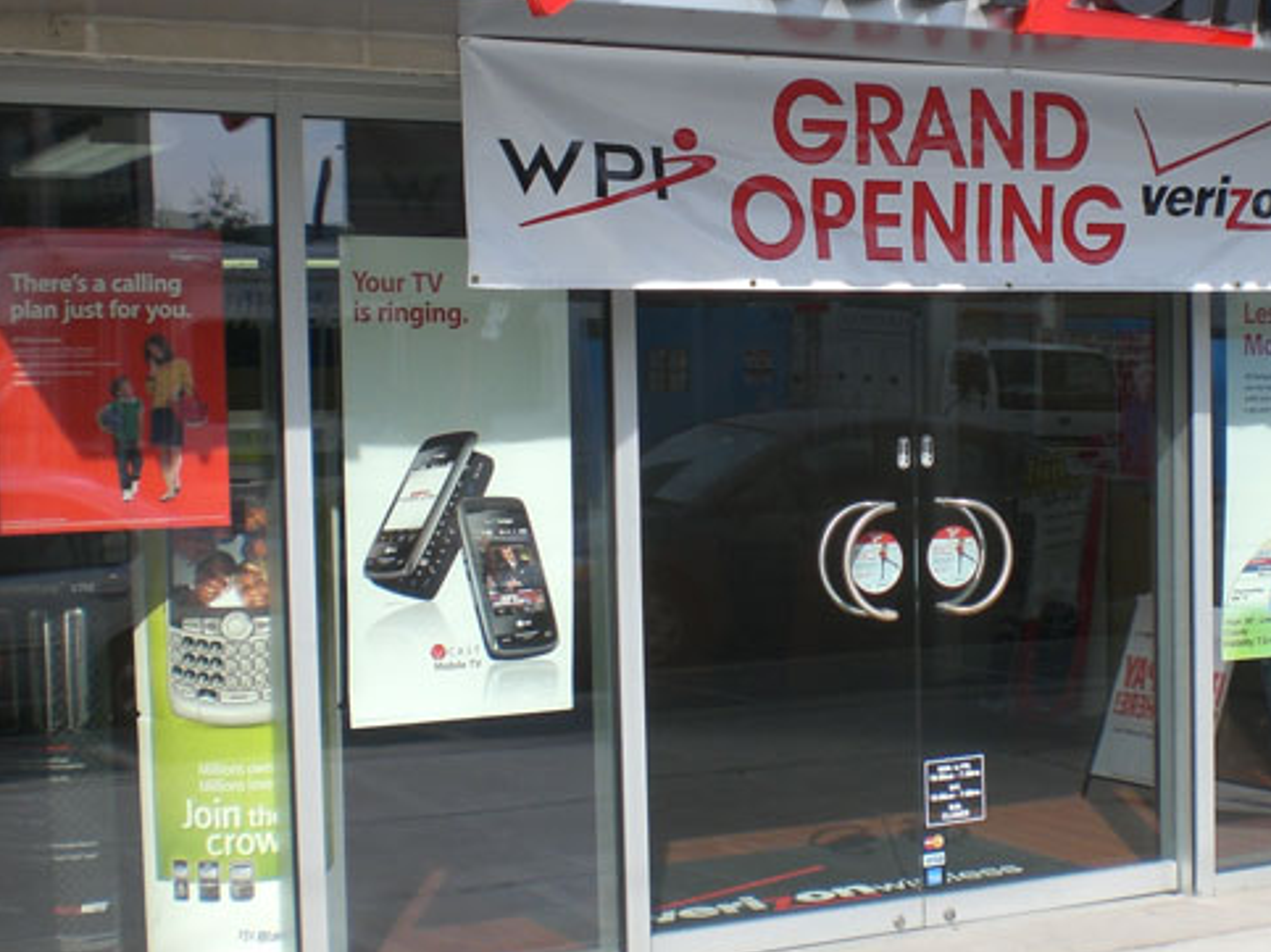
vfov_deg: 23.2
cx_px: 924
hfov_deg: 30.3
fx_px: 2313
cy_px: 571
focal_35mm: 63
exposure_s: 1/250
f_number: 4.4
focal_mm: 6.3
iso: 50
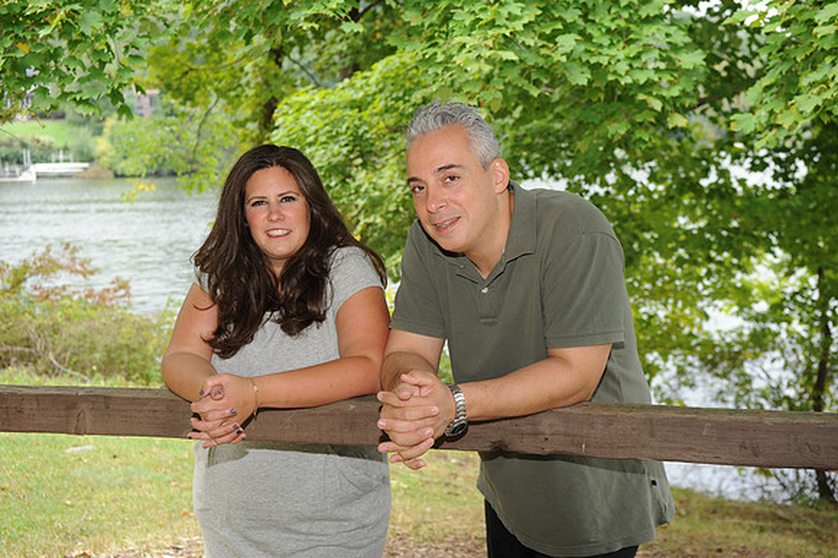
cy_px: 279
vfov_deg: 24.6
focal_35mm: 55
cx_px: 419
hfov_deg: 36.3
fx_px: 1279
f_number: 6.3
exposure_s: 1/160
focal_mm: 55
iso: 500
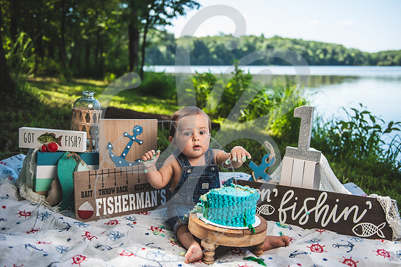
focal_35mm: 38
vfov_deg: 35.3
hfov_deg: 51.0
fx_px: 420
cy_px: 134
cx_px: 200
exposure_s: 1/640
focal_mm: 35
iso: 100
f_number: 2.8
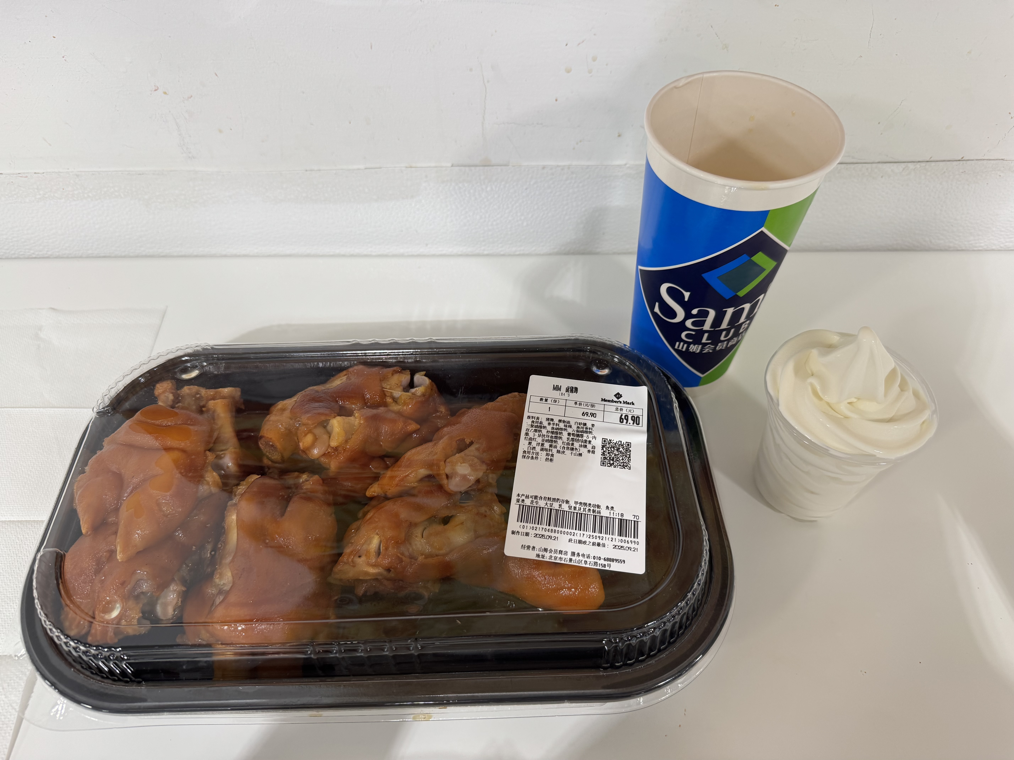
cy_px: 380
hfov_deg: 71.6
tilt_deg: -52.3
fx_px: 703
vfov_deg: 56.8
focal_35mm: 24
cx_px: 507
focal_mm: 6.76
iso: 100
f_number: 1.78
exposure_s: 1/121
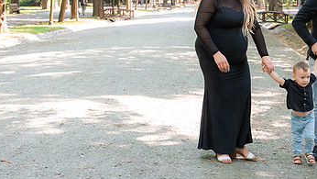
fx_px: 673
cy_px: 62
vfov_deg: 15.1
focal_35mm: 80
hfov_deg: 26.0
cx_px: 257
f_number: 3.5
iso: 320
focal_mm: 40
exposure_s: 1/200
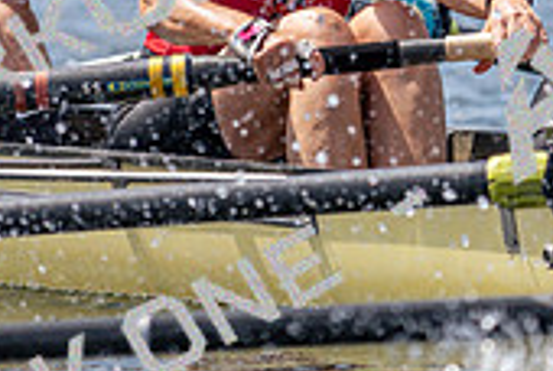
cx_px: 218
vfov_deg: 1.6
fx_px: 13587
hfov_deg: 2.3
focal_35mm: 883
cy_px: -125
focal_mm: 259
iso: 320
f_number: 5.6
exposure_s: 1/2000
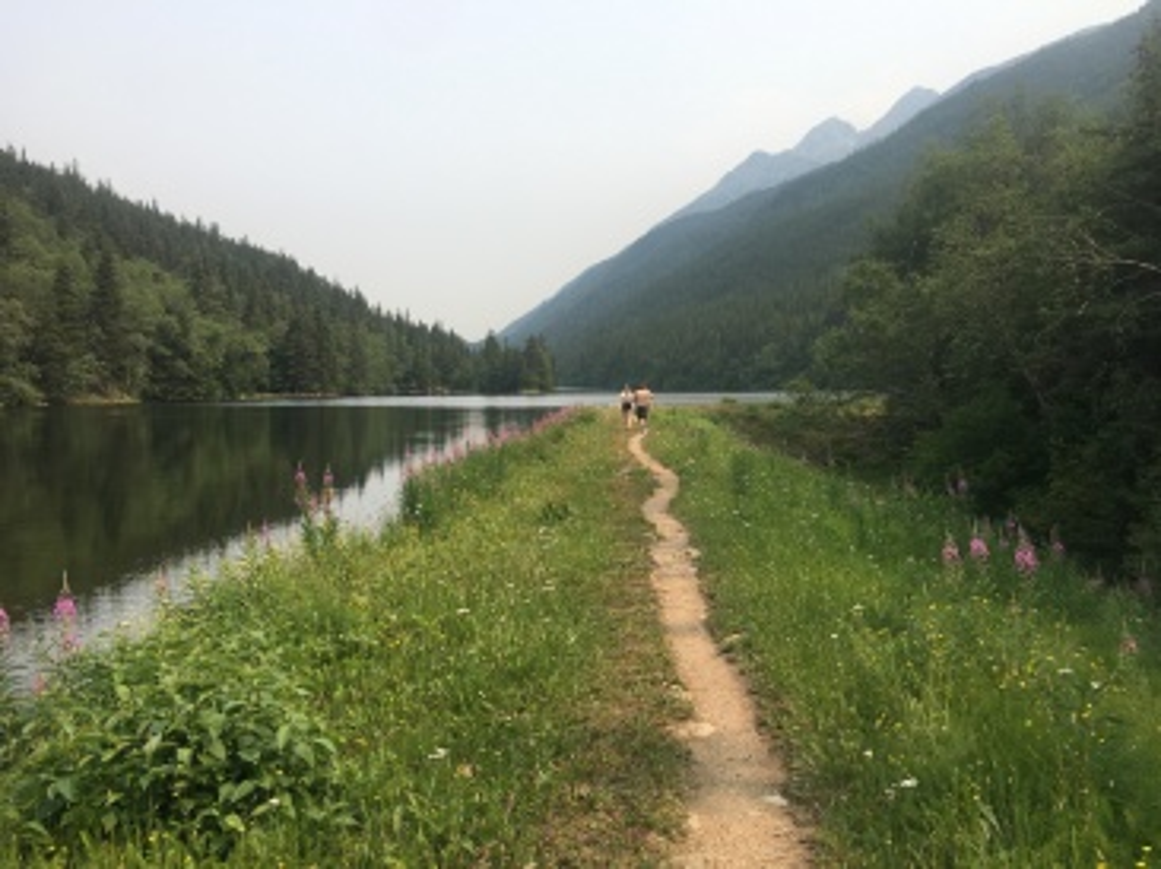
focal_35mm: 29
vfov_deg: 48.2
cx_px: 580
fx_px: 972
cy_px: 434
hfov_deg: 61.7
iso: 25
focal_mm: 4.15
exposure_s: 1/1451
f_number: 2.2
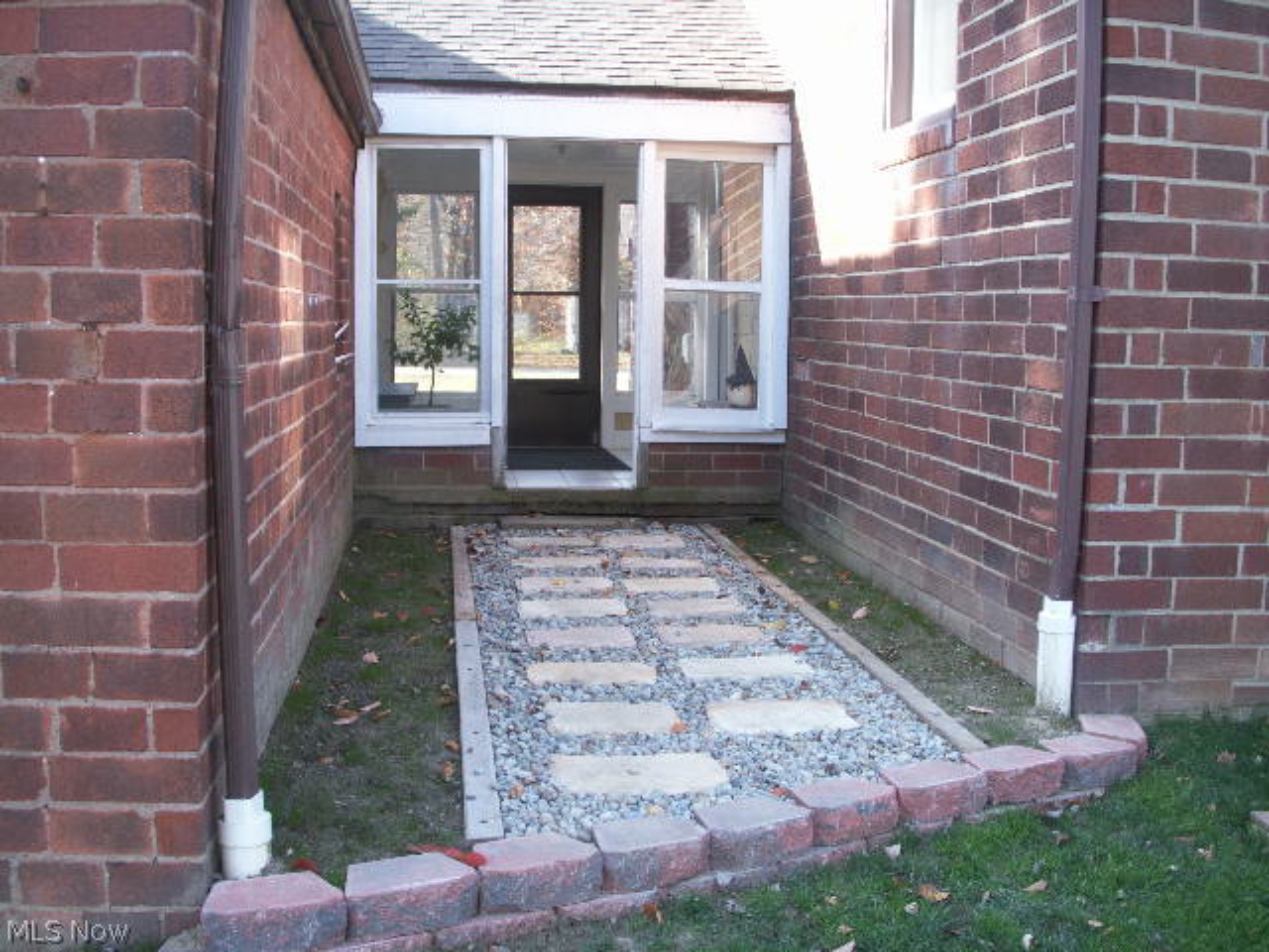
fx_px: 1356
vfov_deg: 38.7
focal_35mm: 37
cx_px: 634
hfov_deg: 50.1
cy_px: 476
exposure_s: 1/50
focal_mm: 7.7
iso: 50
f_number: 3.5
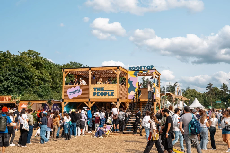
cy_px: 76
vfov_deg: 31.9
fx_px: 268
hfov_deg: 46.4
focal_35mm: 42
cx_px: 115
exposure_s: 1/320
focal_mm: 28
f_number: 8
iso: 100
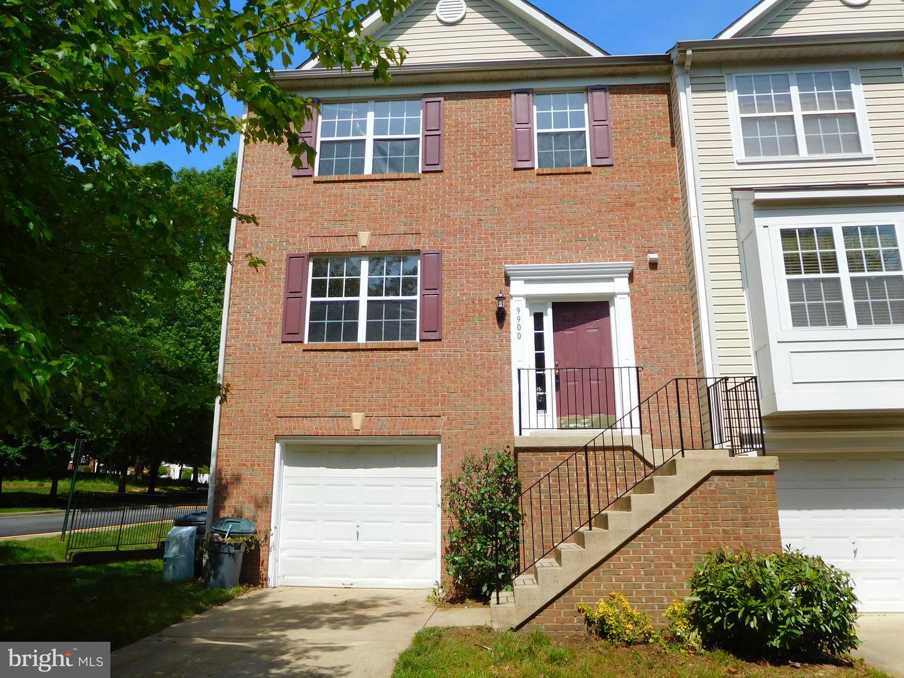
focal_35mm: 25
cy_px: 339
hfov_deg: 69.4
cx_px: 452
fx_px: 653
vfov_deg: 54.9
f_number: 6.8
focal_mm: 4.5
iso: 125
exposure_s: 1/400
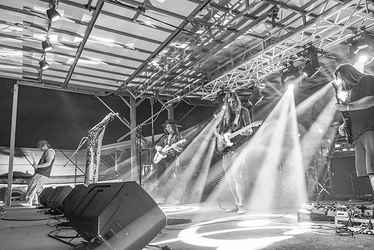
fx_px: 291
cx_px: 187
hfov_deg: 65.5
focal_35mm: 28
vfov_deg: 46.4
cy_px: 125
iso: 6400
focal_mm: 28
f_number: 4.5
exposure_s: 1/30
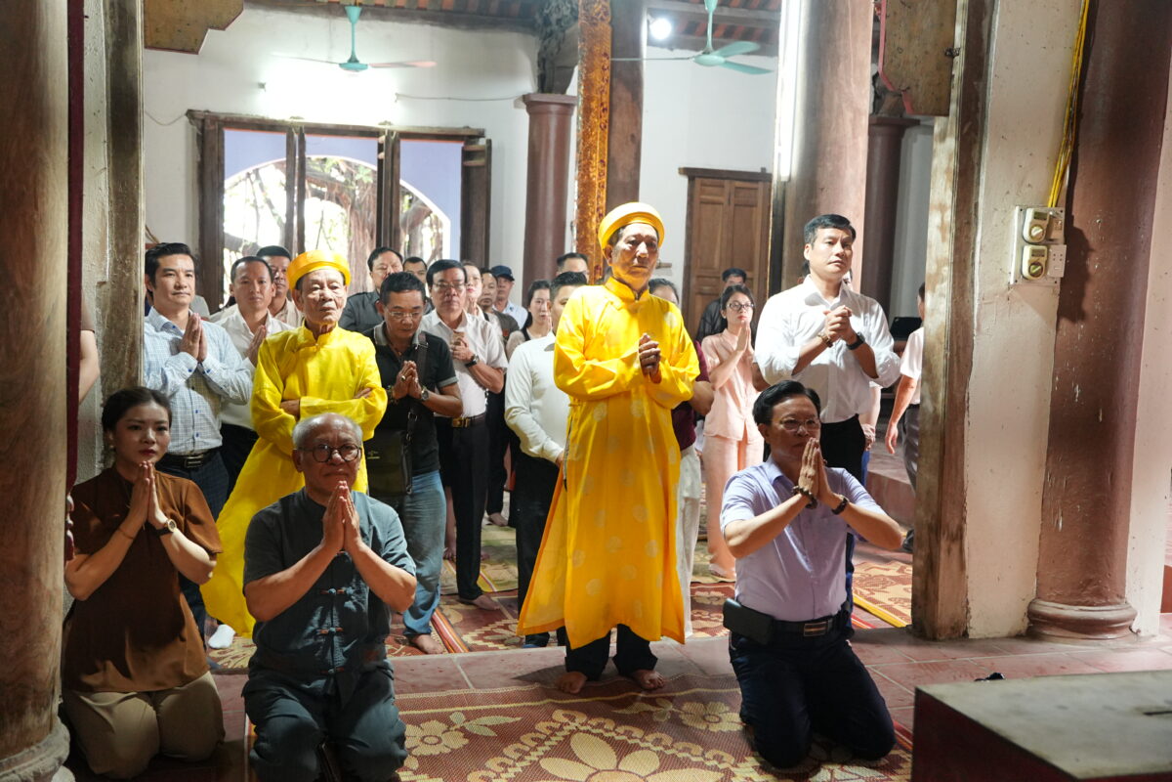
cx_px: 586
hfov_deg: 51.3
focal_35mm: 38
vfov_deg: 35.5
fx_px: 1221
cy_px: 391
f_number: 2.8
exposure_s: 1/200
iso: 2500
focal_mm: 25
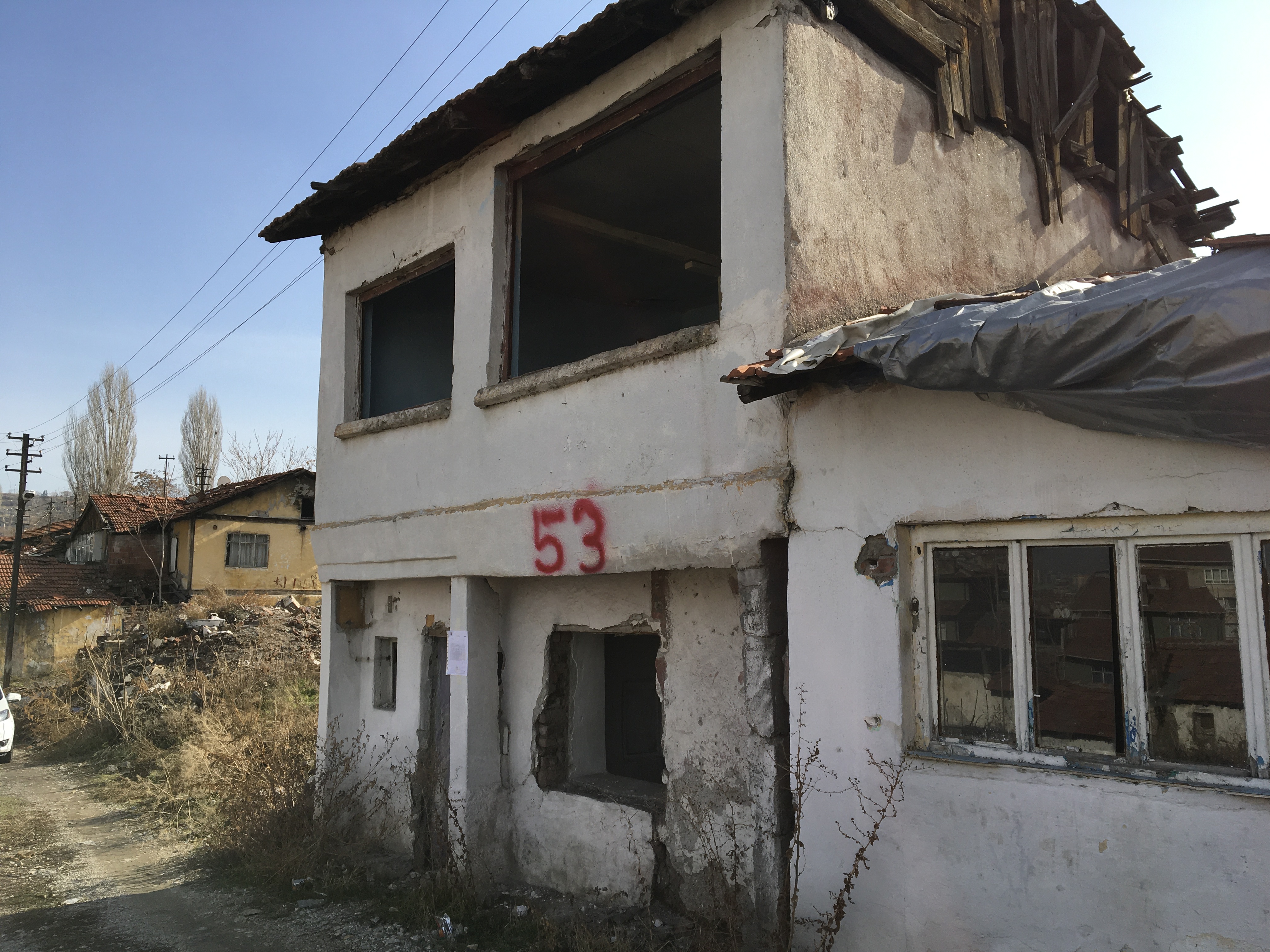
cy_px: 476
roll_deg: -0.6
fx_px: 1064
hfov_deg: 61.7
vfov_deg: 48.2
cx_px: 635
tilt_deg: +9.2
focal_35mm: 29
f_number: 2.2
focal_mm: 4.15
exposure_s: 1/1261
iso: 25
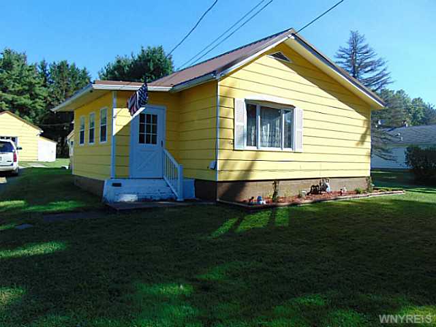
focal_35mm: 25
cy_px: 164
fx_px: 315
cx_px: 218
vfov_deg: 54.9
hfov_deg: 69.4
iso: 80
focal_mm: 4.5
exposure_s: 1/640
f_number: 3
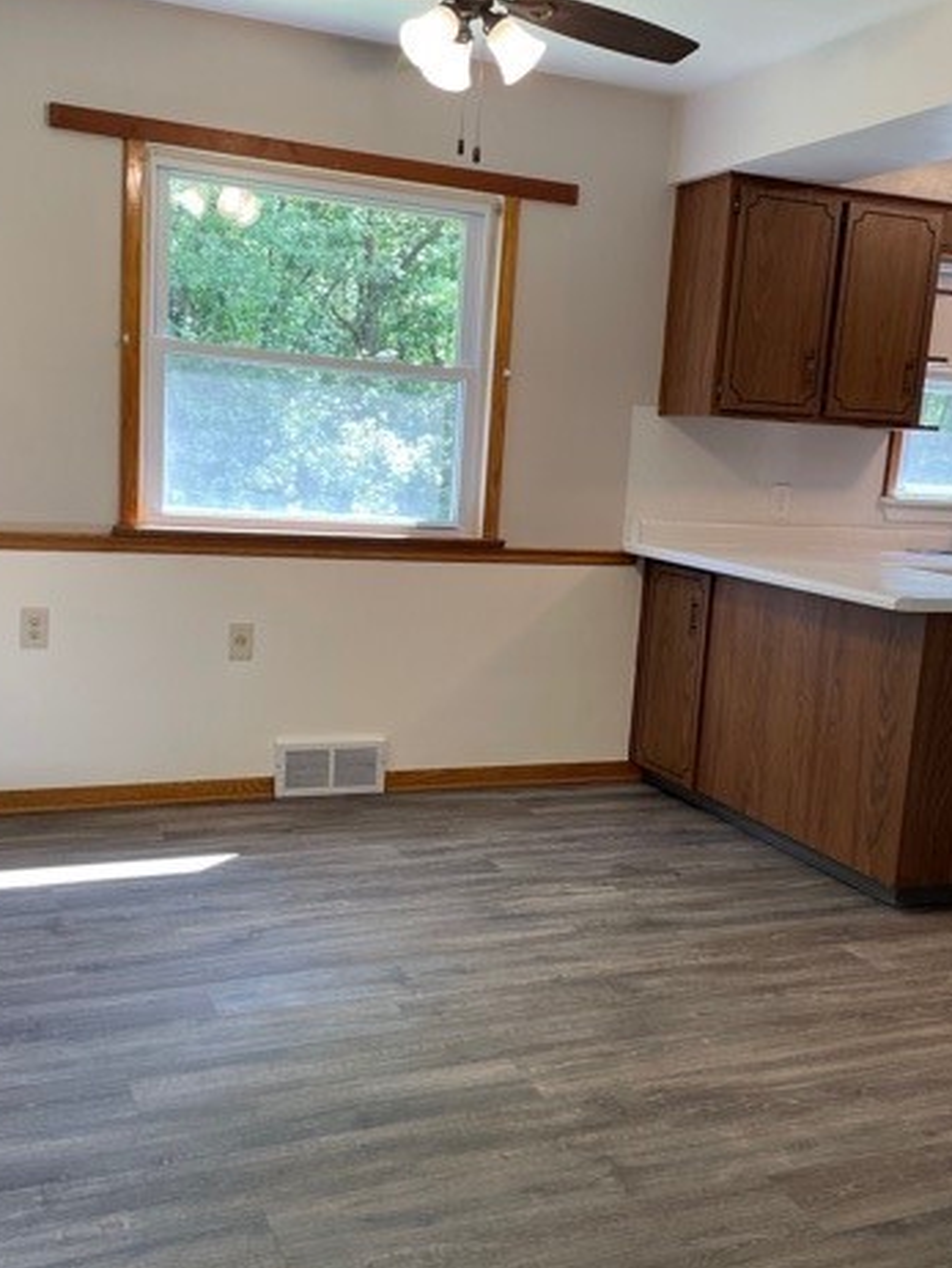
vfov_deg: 51.3
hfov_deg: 39.7
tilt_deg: -9.4
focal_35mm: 36
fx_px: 1319
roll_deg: -3.0
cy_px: 678
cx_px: 486
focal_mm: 4.2
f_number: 1.6
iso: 100
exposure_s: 1/120
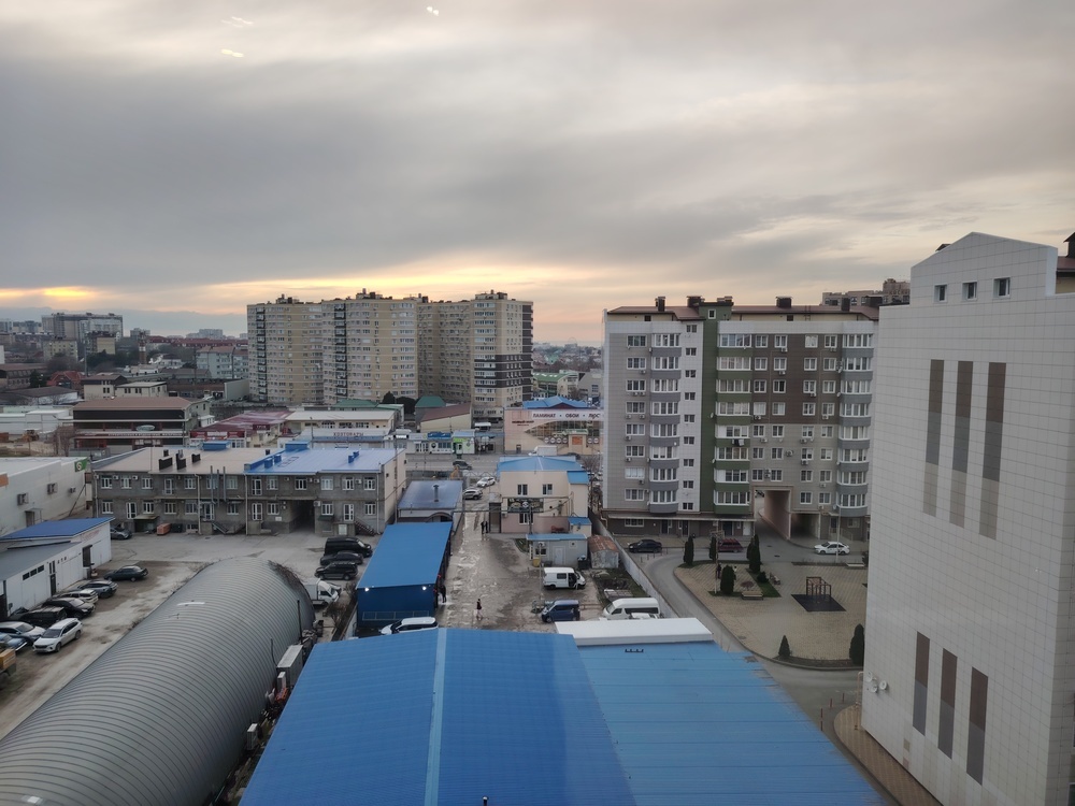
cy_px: 403
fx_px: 745
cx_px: 538
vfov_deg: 56.8
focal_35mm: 24
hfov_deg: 71.6
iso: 101
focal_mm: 5.25
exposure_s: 1/100
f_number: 1.75
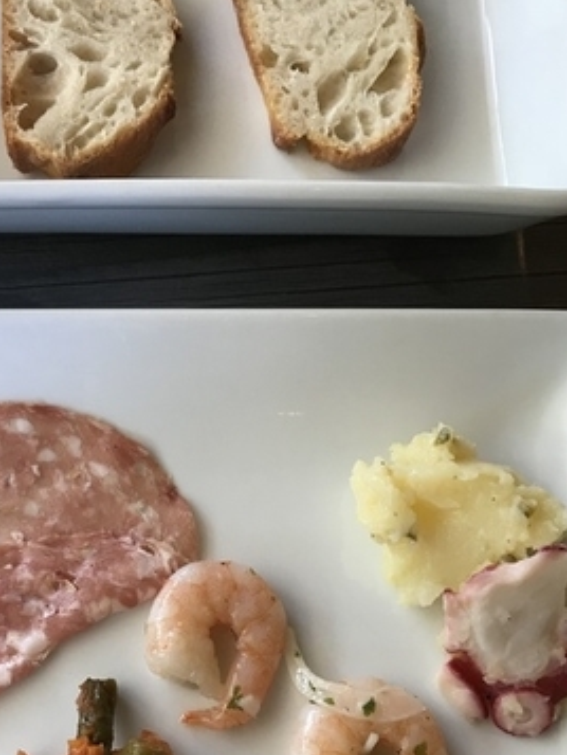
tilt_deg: -70.0
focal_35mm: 47
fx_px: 1026
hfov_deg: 30.7
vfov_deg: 39.6
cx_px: 190
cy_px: 546
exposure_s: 1/33
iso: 20
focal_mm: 3.99
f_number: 1.8
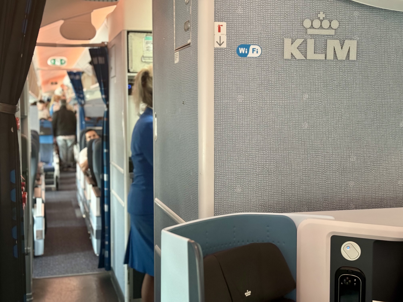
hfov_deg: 39.7
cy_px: 151
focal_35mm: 48
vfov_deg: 30.3
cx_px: 202
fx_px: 559
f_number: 1.78
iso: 640
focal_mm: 6.76
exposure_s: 1/28
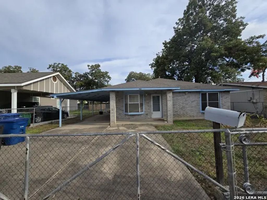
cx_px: 134
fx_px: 100
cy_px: 100
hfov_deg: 106.2
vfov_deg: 89.9
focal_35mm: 13
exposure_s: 1/1659
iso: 50
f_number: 2.2
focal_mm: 2.2
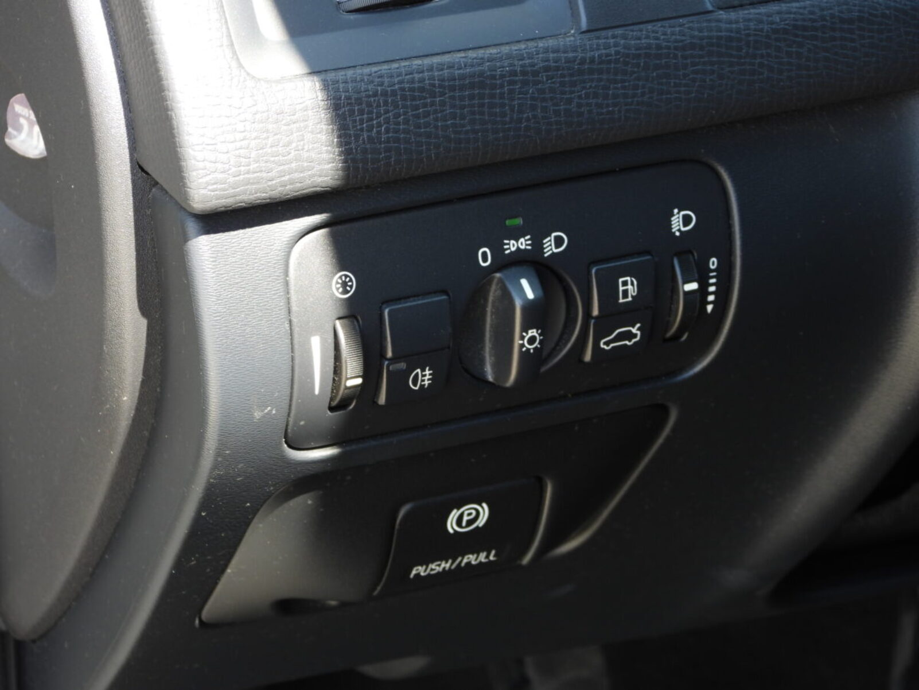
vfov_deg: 11.0
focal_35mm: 135
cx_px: 460
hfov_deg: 14.6
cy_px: 345
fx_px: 3585
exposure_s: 1/60
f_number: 4
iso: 100
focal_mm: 24.3
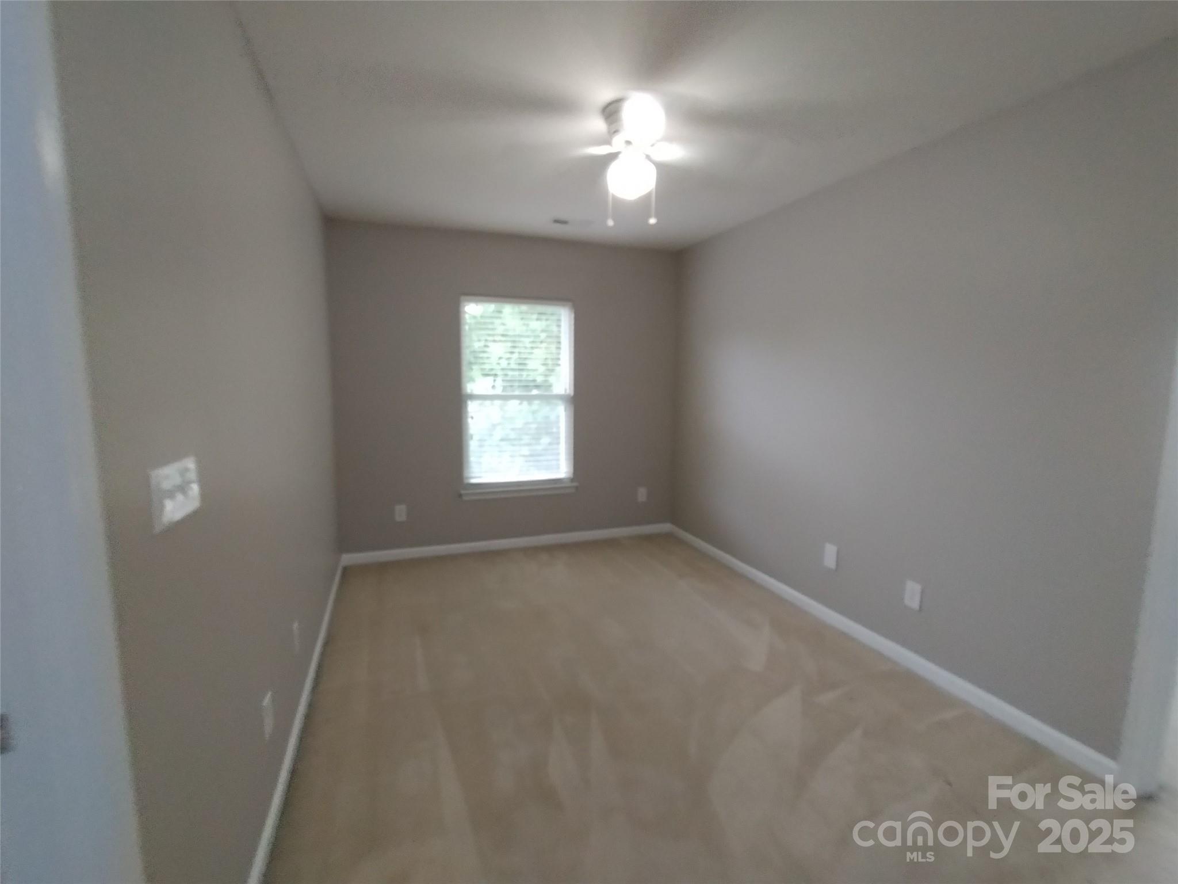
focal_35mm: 16
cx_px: 589
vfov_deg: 78.1
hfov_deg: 94.5
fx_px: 544
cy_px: 442
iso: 506
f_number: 2.2
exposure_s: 1/30
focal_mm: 1.66
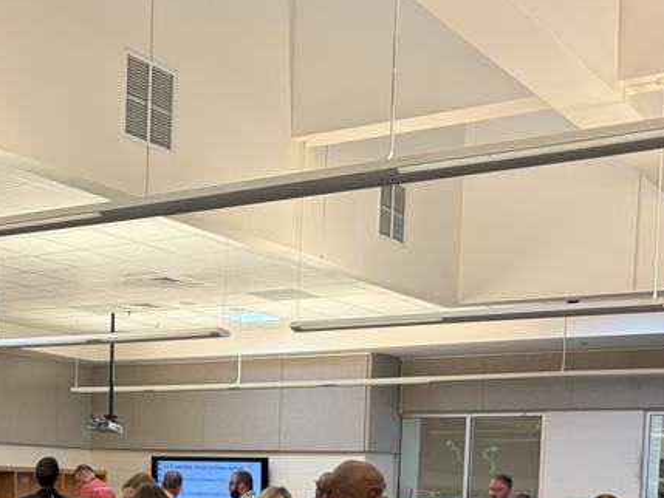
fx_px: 1190
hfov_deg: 30.8
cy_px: 563
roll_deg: -1.9
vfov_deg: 22.2
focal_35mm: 62
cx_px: 192
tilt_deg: -4.7
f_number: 1.6
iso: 100
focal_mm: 5.96
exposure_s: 1/60
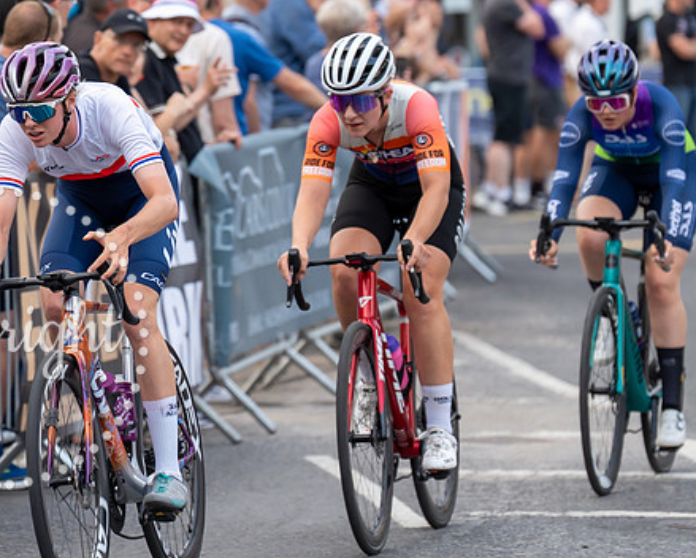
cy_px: 128
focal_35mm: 290
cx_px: 77
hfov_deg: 6.6
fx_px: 5979
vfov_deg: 5.3
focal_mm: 164
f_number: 3.2
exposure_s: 1/1000
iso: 500
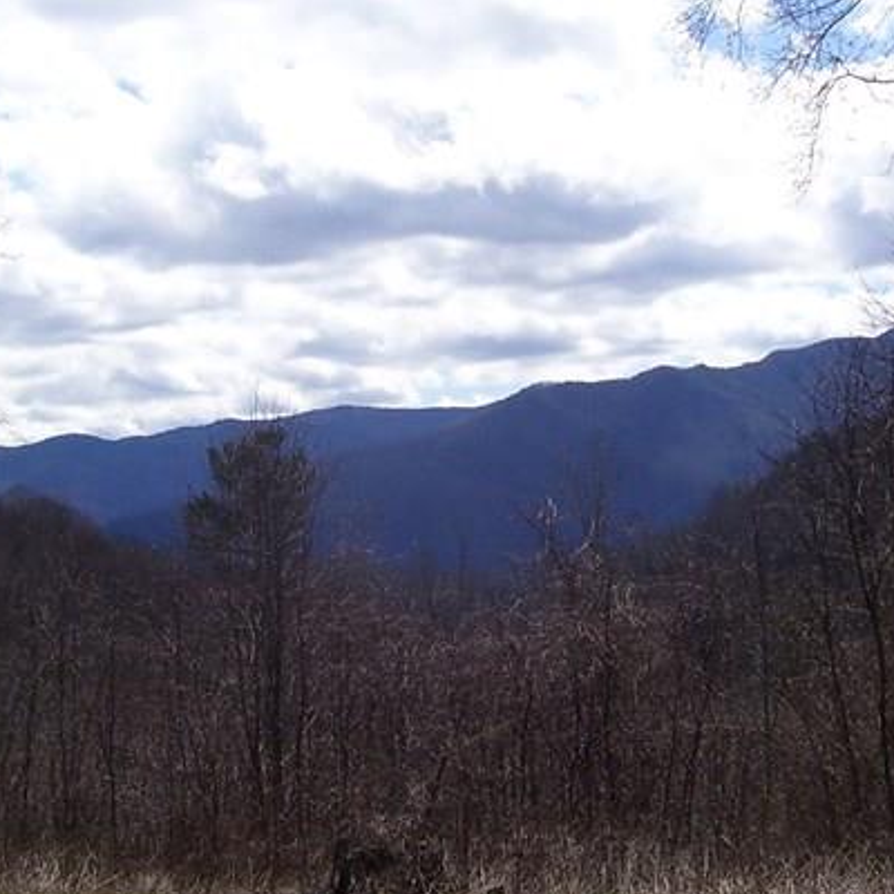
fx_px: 2250
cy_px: 320
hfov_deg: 22.5
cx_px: 438
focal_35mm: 77
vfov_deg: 22.4
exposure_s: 1/750
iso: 80
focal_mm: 5.6
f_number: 4.8
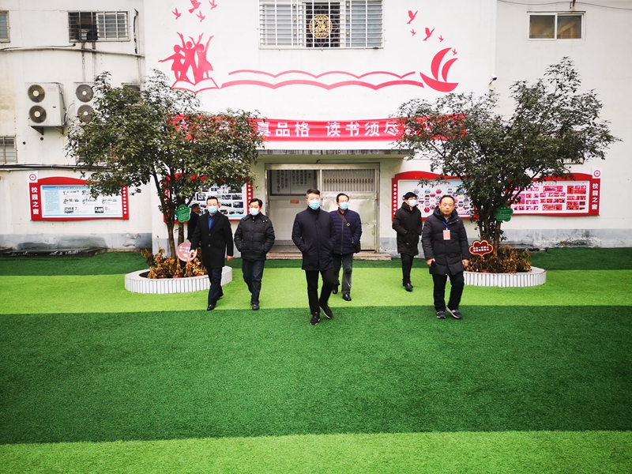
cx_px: 316
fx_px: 493
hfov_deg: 65.3
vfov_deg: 51.4
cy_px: 237
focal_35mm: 27
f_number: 1.8
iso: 160
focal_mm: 3.95
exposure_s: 1/50
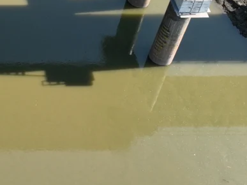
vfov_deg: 11.9
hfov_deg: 14.8
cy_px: -94
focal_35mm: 119
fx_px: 849
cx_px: -174
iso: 100
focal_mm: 12.29
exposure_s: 1/1250
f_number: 2.8
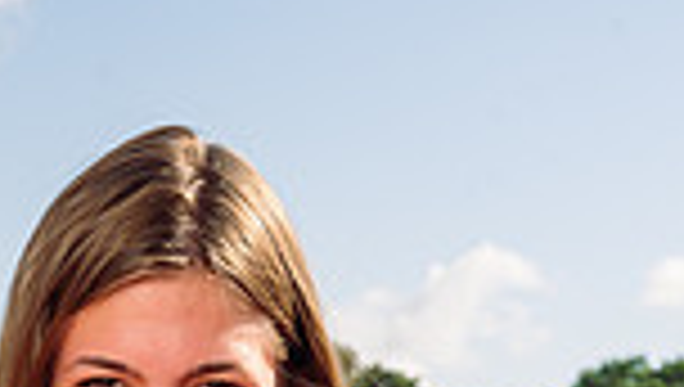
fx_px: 3378
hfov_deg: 11.5
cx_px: 189
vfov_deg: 6.3
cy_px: 922
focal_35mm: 186
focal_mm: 60
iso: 125
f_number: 10
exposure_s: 1/200
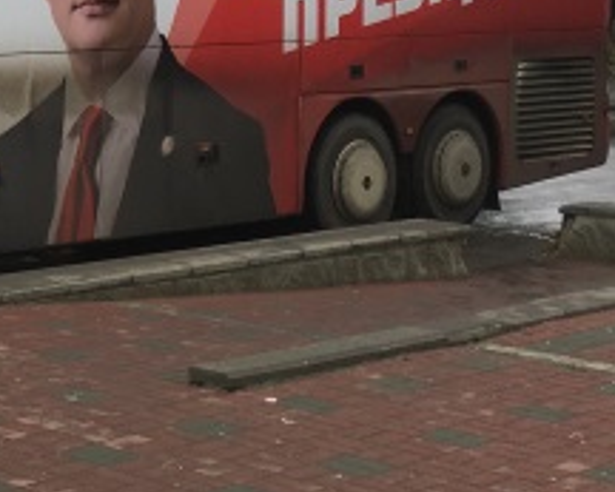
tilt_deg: -0.8
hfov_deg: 17.1
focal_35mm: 105
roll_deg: -1.3
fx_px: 1912
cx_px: -202
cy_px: 3
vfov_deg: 14.5
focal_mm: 4.15
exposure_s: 1/400
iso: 25
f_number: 2.2
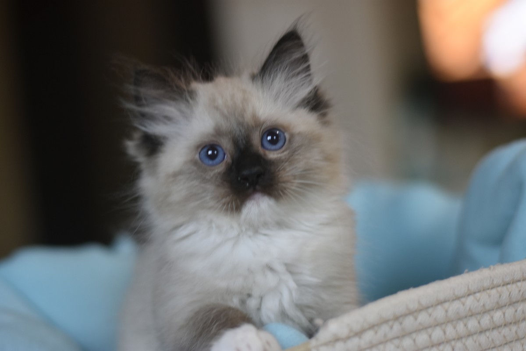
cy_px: 176
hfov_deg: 27.0
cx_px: 263
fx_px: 1096
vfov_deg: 18.2
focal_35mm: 75
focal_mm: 50
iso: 640
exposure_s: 1/160
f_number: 2
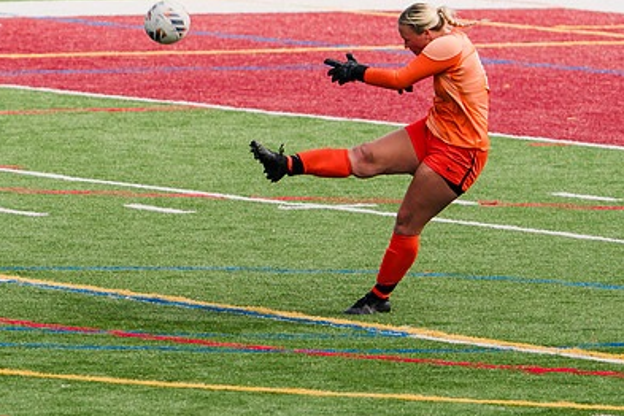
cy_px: 134
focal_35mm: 723
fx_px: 12531
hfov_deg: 2.9
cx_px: 197
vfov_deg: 1.9
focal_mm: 332
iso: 400
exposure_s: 1/1600
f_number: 6.3
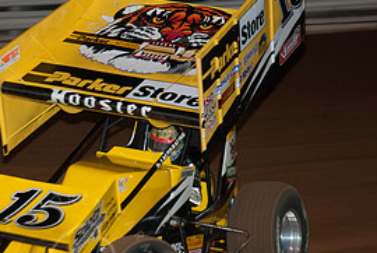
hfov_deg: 11.5
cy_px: 148
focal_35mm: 177
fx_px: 1857
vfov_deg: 7.8
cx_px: 71
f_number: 4.5
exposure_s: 1/160
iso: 250
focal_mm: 55
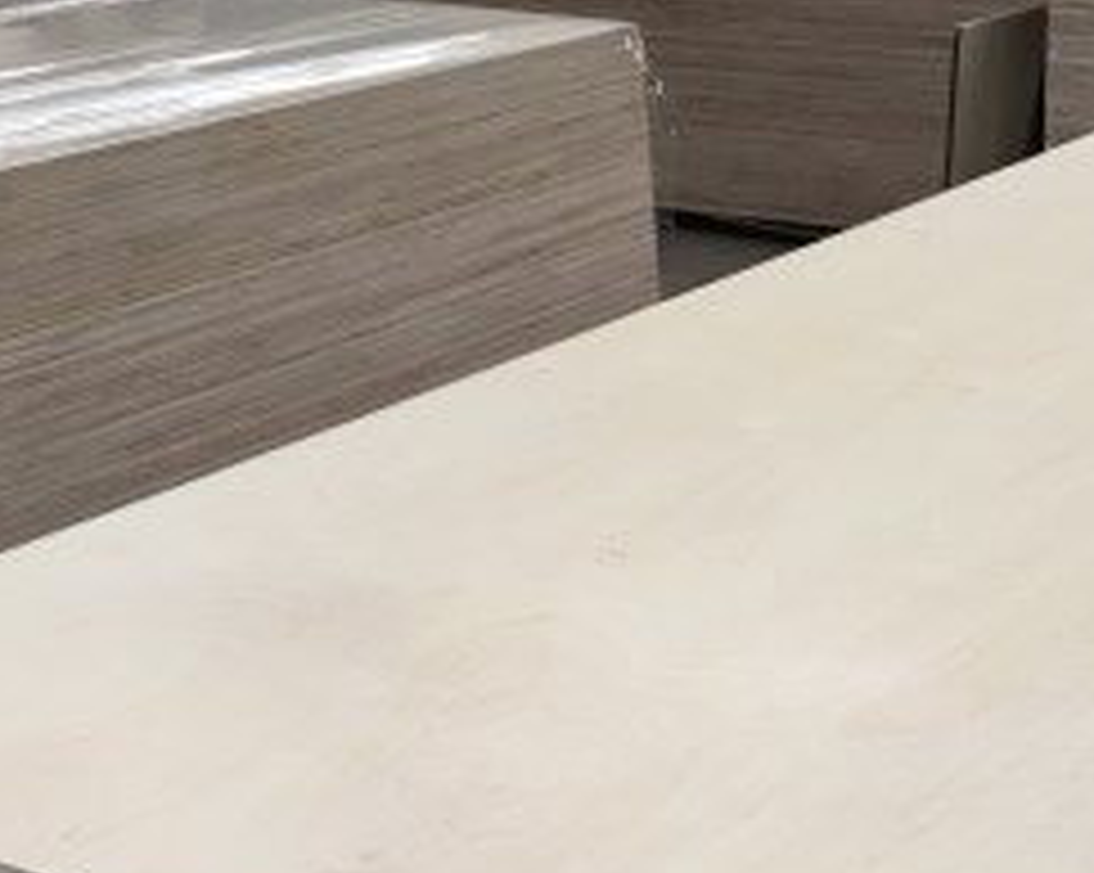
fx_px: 2265
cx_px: 900
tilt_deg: -27.8
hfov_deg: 26.6
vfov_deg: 20.9
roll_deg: +1.2
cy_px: 932
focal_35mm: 70
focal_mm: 4.15
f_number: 2.2
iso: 40
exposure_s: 1/17
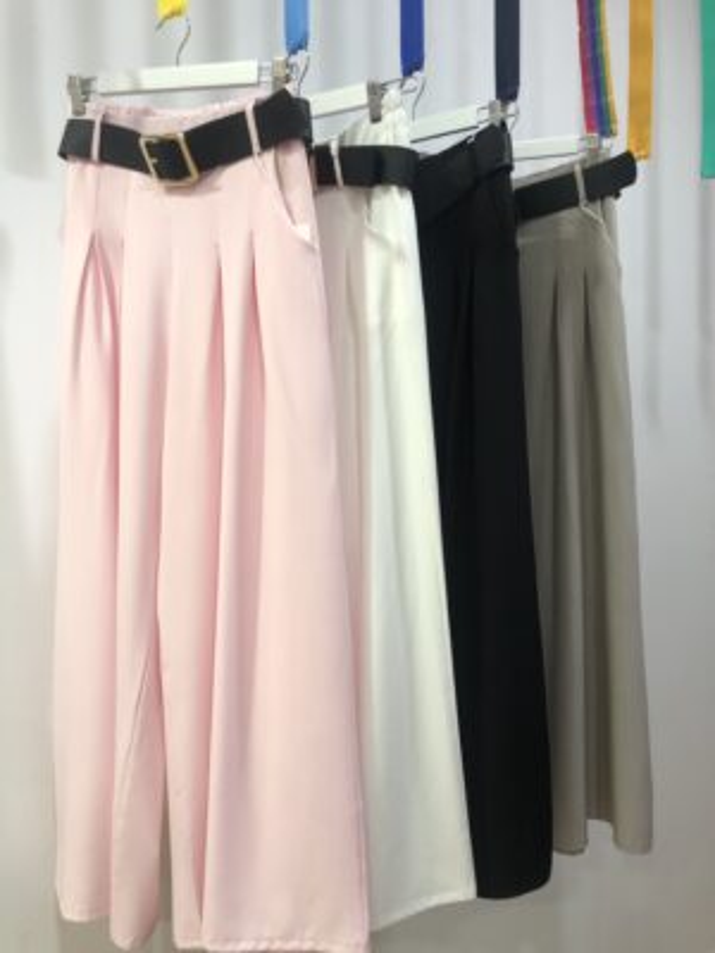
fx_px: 771
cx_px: 358
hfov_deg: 49.7
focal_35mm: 28
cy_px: 476
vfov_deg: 63.4
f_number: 1.8
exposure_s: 1/20
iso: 40
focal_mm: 3.99
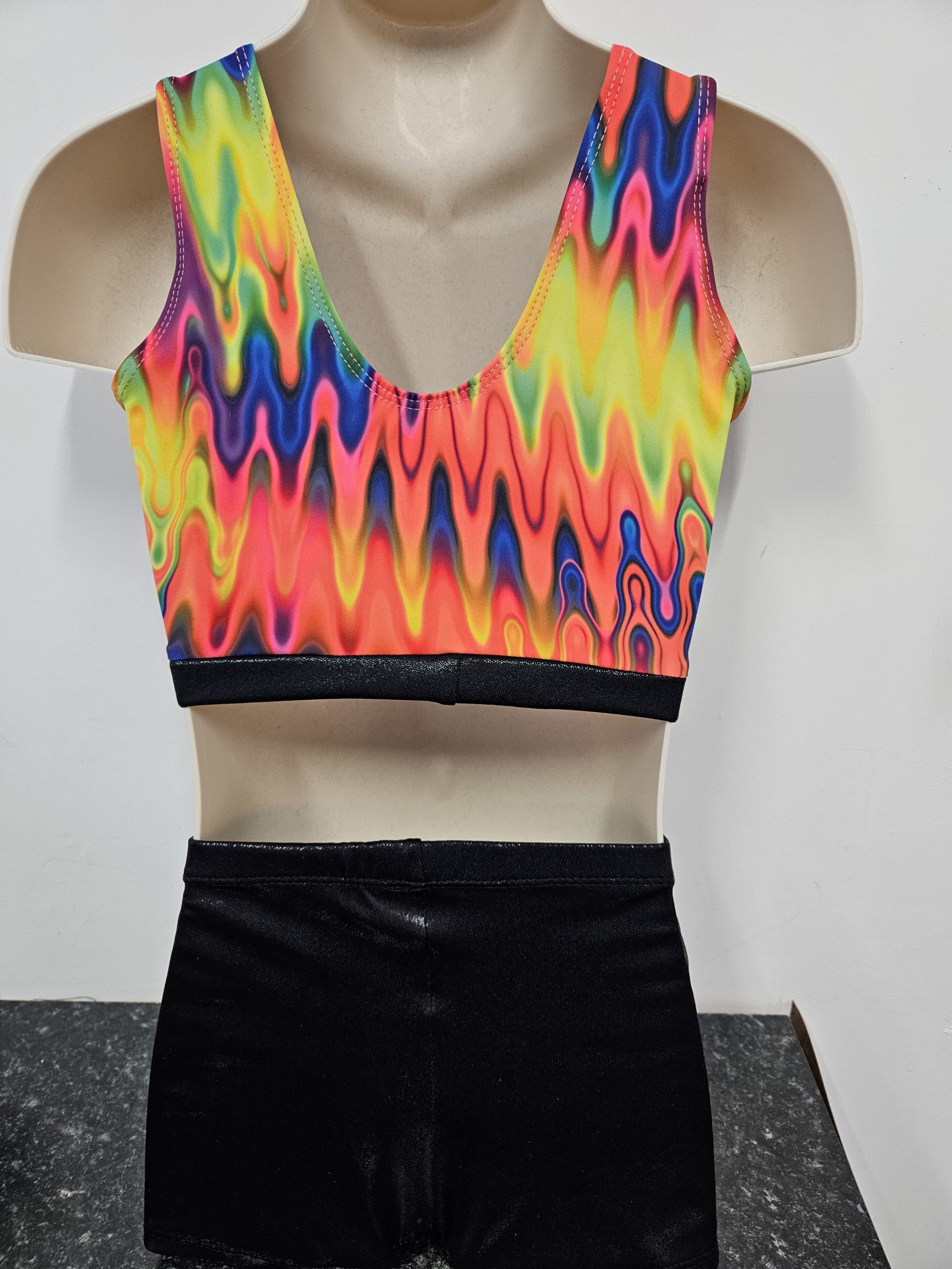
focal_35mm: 23
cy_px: 634
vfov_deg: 73.9
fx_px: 843
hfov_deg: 58.9
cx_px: 476
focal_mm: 5.4
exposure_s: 1/100
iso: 200
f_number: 1.8
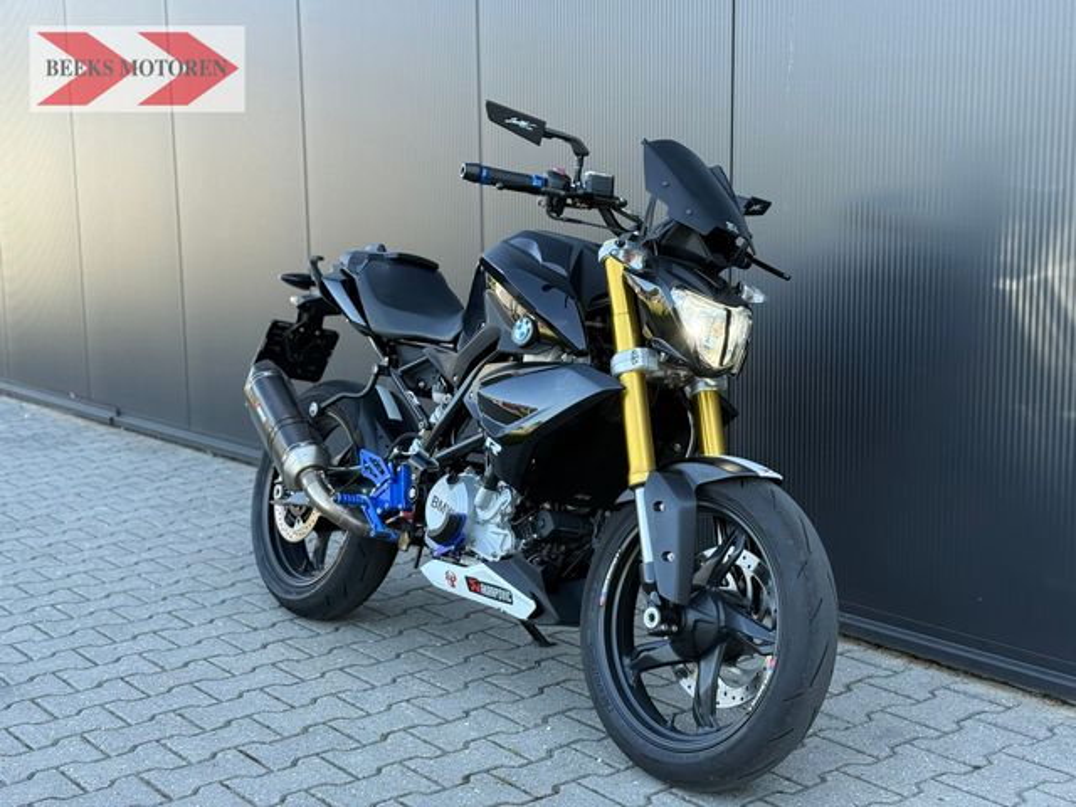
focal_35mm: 48
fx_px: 1492
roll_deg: +1.1
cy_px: 404
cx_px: 538
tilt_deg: -8.1
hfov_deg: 39.7
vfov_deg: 30.3
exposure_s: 1/254
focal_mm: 6.76
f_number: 1.78
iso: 80
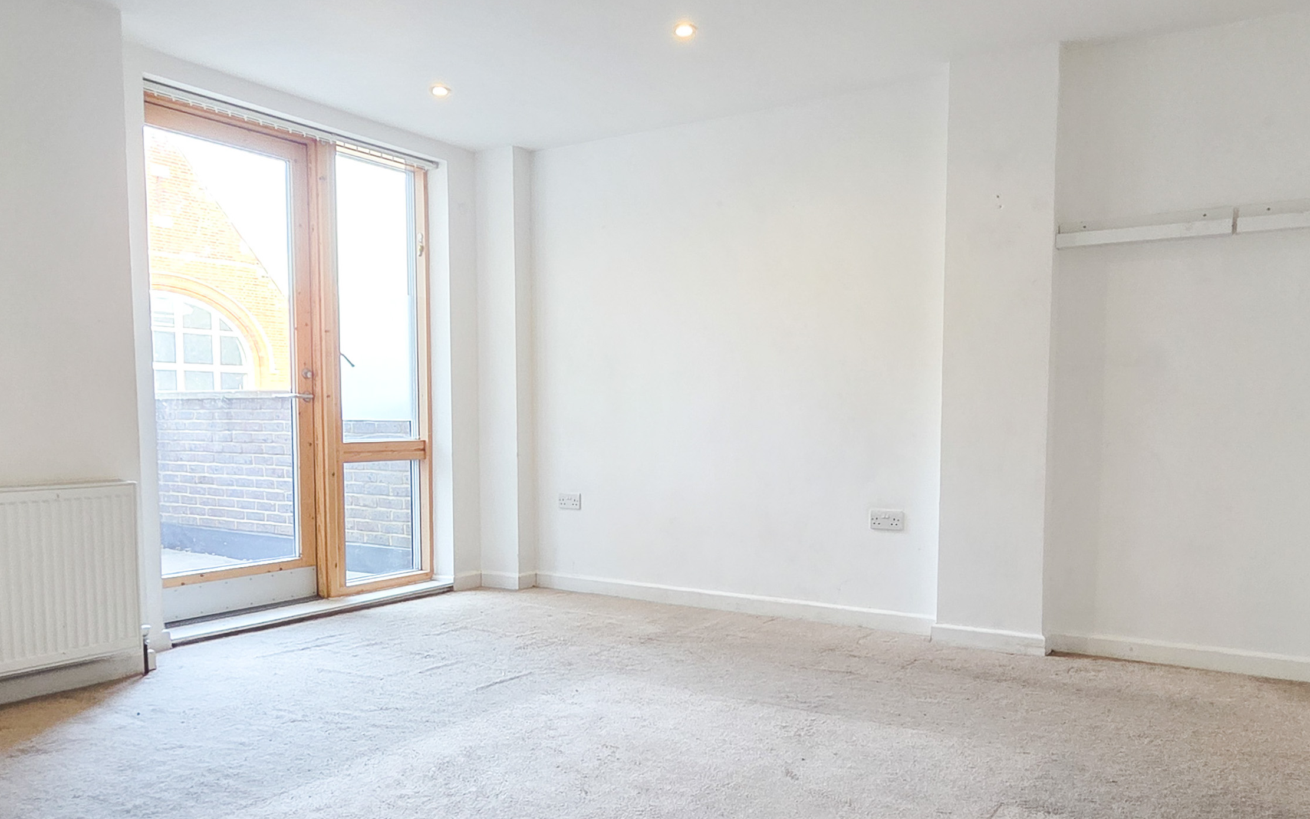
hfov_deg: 72.5
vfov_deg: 49.0
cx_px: 673
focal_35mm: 25
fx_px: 893
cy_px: 486
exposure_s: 1/50
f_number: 2.2
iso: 200
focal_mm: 2.2
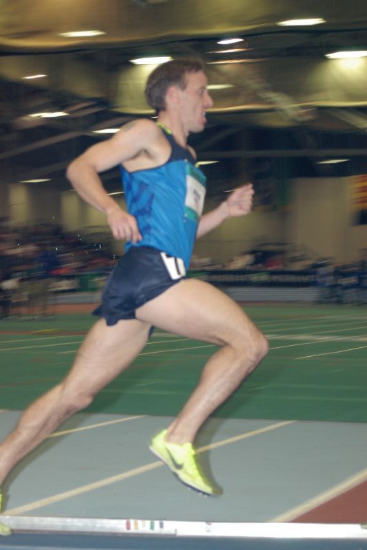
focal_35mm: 102
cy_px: 275
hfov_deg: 13.4
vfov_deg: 20.0
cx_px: 184
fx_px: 1558
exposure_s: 1/125
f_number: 6.3
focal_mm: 68
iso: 800
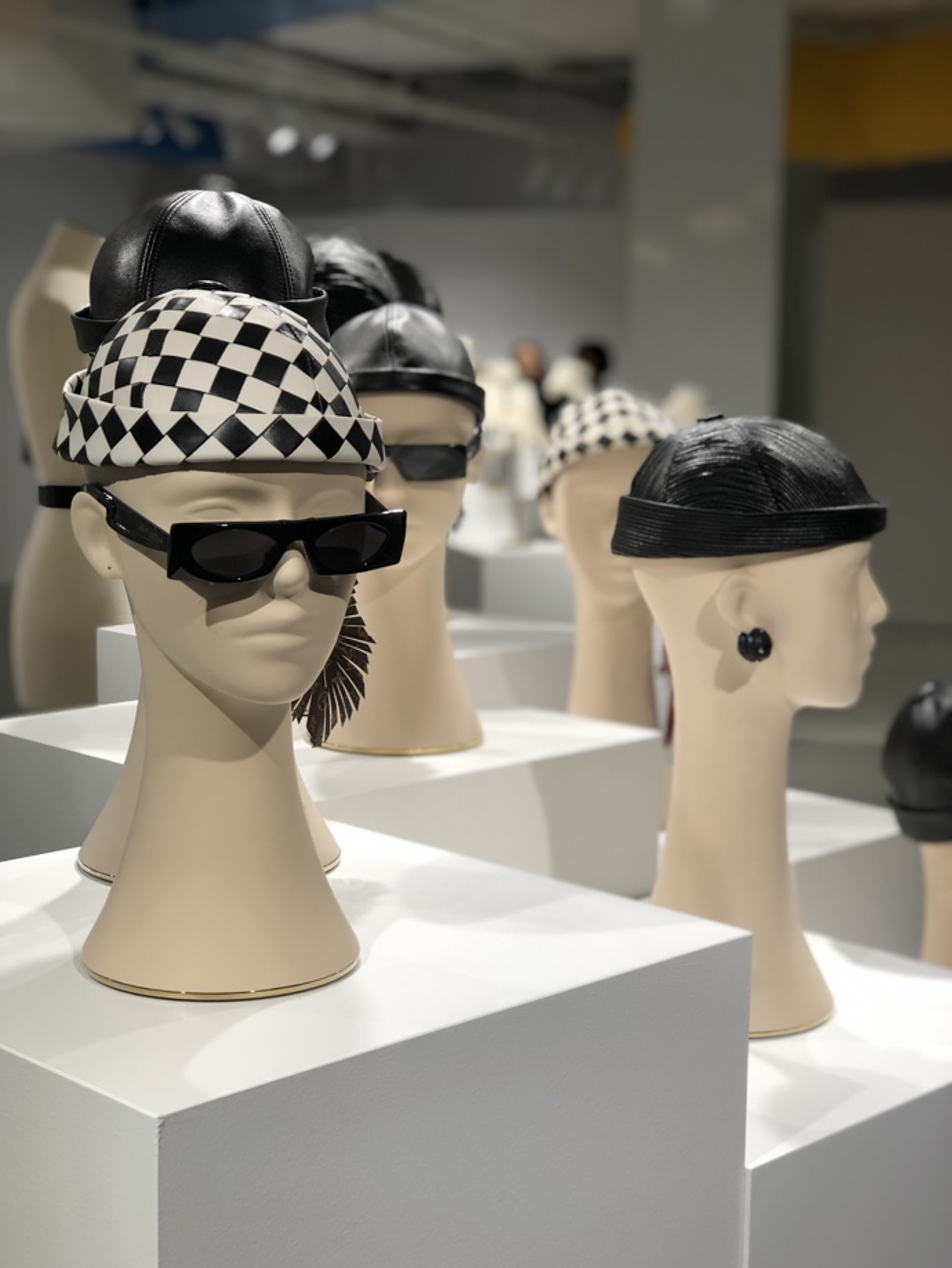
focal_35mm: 57
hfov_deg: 25.7
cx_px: 476
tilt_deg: -7.9
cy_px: 634
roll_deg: -0.3
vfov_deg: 33.8
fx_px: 2089
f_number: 2.8
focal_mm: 6.6
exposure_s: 1/61
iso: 20
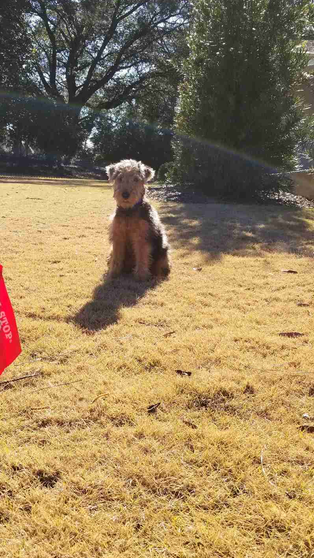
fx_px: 473
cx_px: 110
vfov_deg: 61.0
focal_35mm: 32
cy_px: 280
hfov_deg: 36.4
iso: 50
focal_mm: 4.25
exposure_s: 1/2000
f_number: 1.7
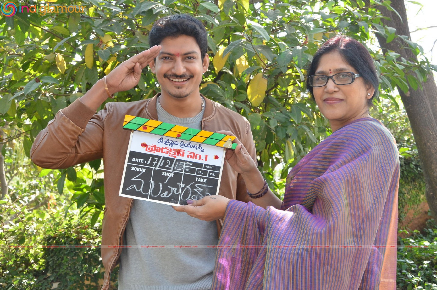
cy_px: 145
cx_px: 218
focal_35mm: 52
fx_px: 636
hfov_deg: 37.9
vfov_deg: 25.6
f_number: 6.3
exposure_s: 1/160
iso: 800
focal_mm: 35
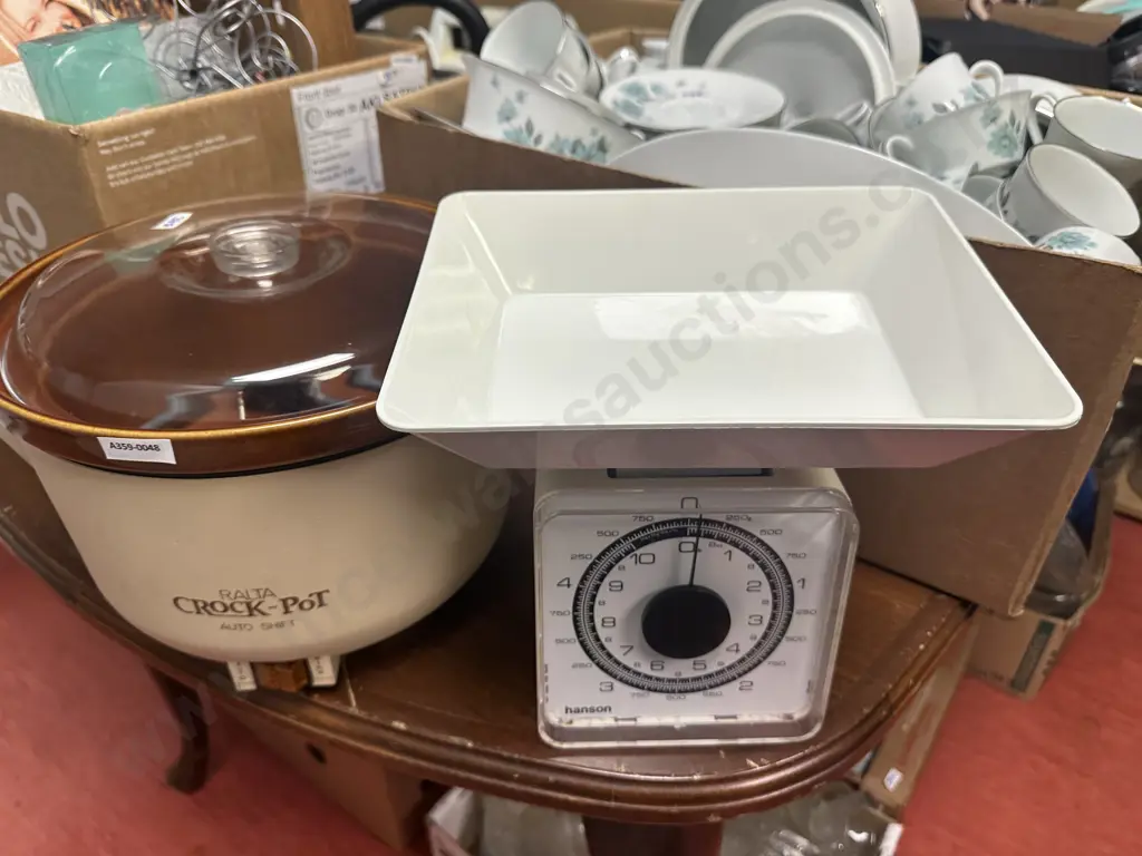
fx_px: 792
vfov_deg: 56.8
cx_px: 571
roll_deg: +0.7
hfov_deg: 71.6
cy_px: 428
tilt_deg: -33.8
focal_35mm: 24
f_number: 1.78
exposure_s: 1/100
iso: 125
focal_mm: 6.86
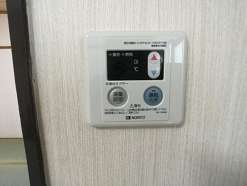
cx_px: 124
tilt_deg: -9.6
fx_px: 221
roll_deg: -1.3
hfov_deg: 58.4
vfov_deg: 45.4
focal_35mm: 31
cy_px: 93
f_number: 2.4
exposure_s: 1/30
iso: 40
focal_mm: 3.3
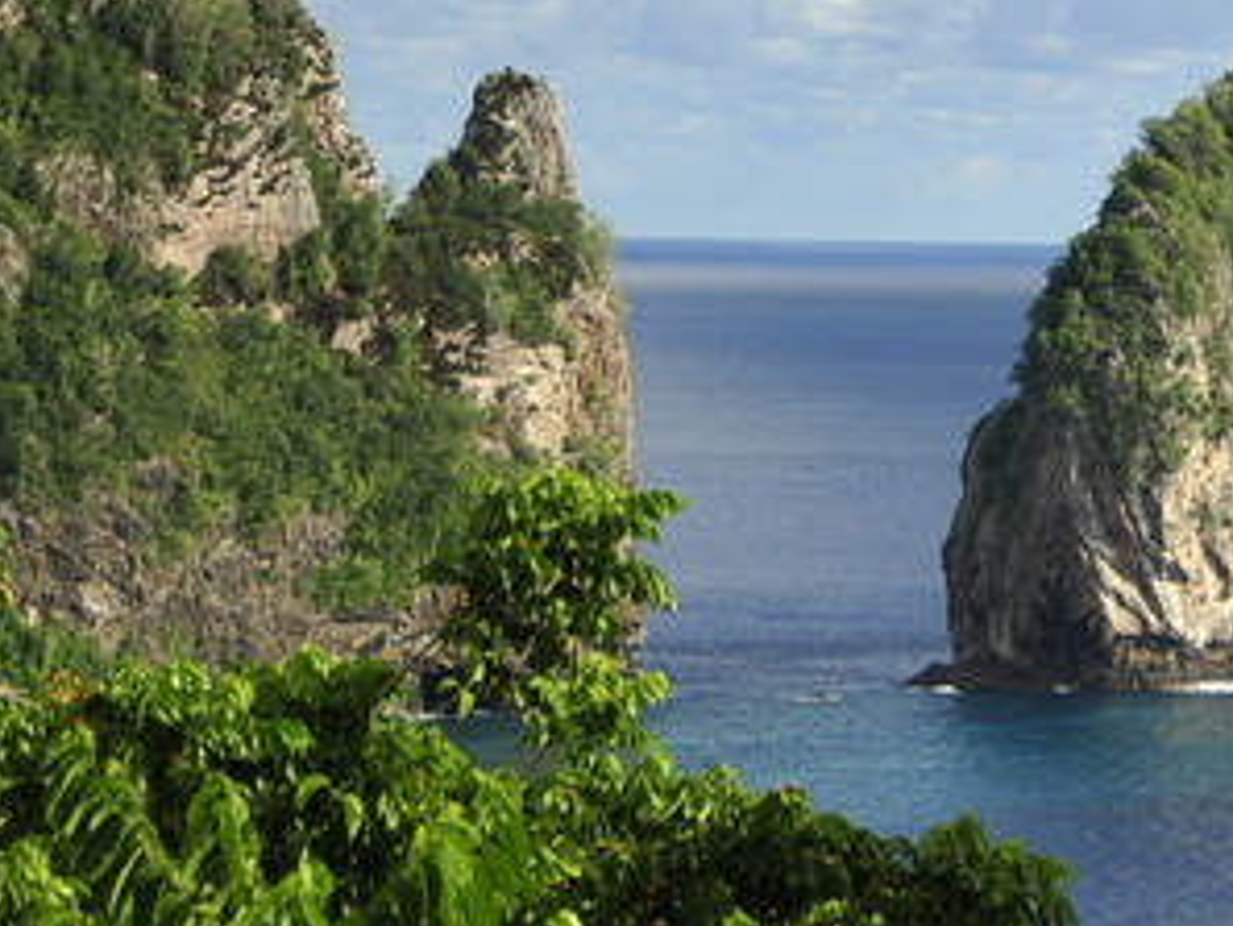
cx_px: 1526
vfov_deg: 7.0
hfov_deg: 9.2
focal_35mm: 213
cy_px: 19
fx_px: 7590
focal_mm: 66
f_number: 5.3
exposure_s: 1/800
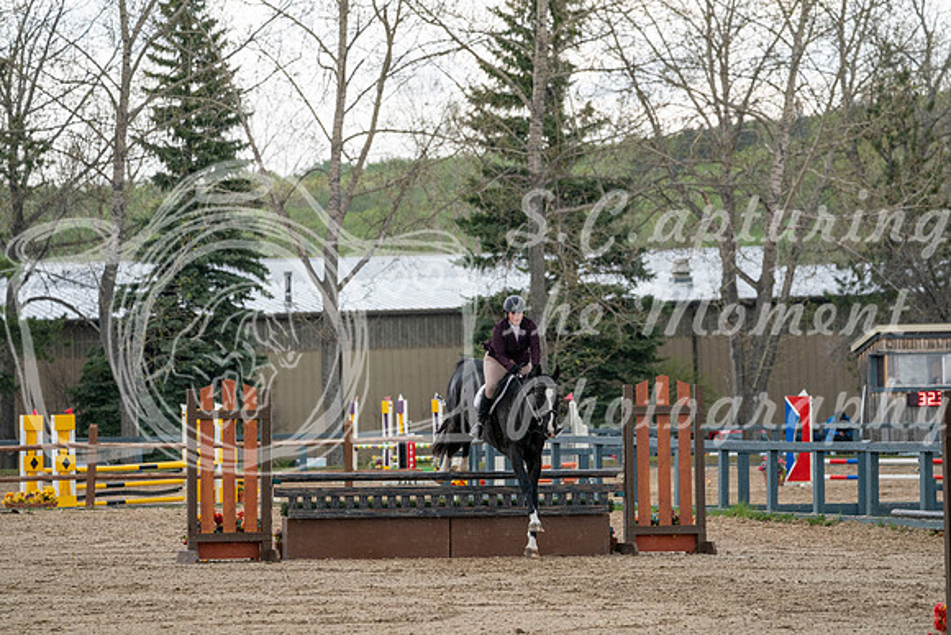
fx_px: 5839
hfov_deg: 9.3
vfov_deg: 6.2
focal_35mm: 221
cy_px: 318
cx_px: 476
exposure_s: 1/1250
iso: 1600
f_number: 5.6
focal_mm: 221
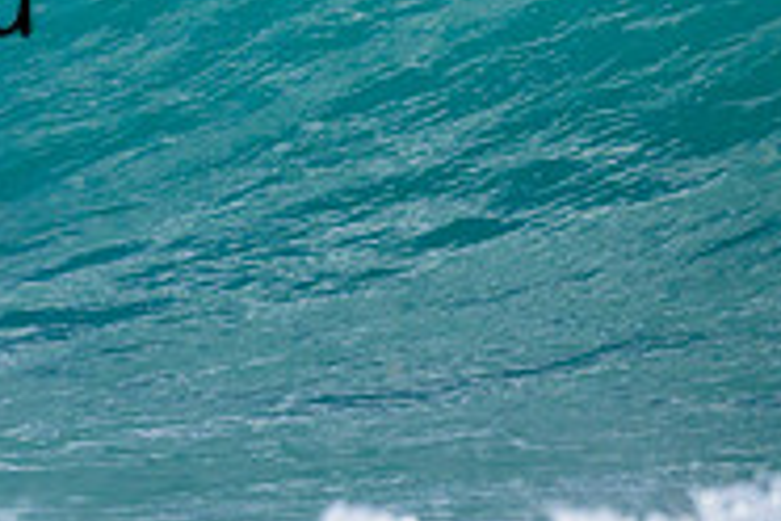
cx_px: -322
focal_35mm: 2682
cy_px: -58
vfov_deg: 0.5
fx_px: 58180
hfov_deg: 0.8
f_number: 6.3
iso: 1800
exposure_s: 1/2000
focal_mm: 800
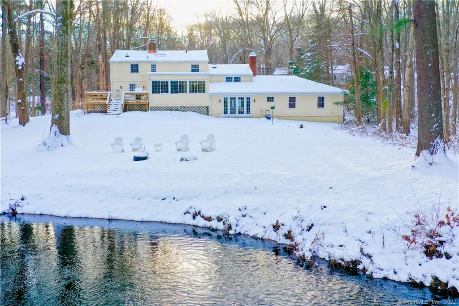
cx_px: 230
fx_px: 357
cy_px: 153
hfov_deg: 65.5
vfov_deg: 46.3
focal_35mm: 28
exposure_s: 1/160
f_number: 4.5
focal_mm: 10.26
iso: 100
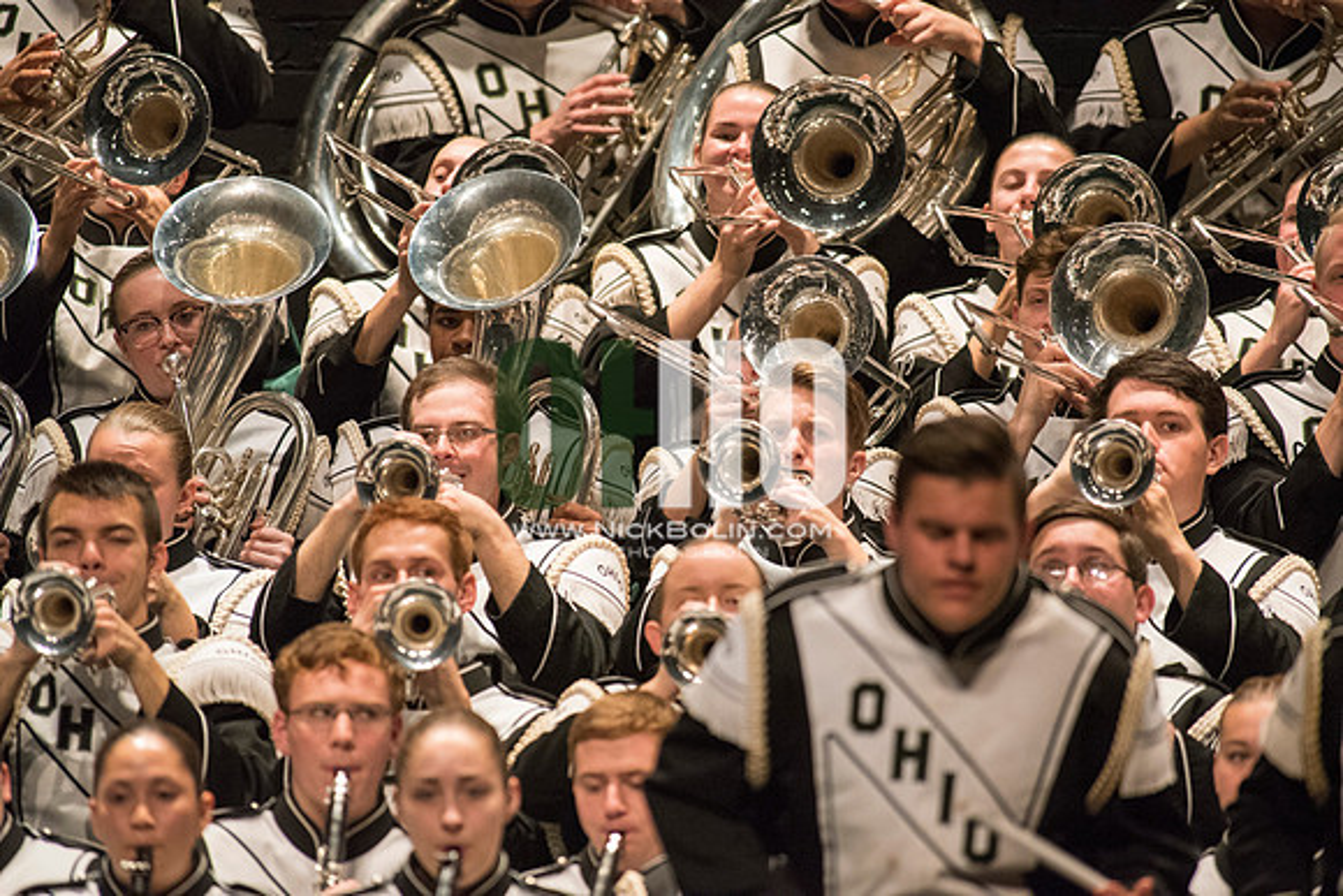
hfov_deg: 3.4
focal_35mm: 600
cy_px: 448
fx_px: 22388
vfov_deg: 2.3
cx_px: 672
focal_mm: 600
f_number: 5.6
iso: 4000
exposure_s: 1/320
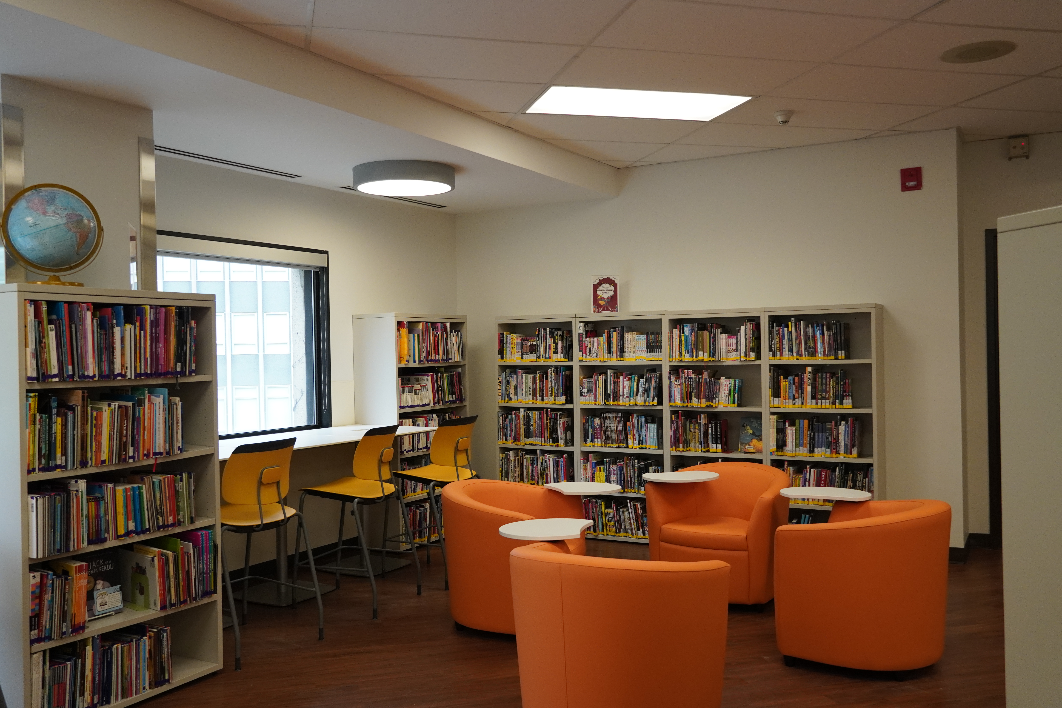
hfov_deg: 59.5
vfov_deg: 41.7
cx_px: 531
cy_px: 354
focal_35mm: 32
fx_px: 929
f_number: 4
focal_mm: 21
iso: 1000
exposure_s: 1/160
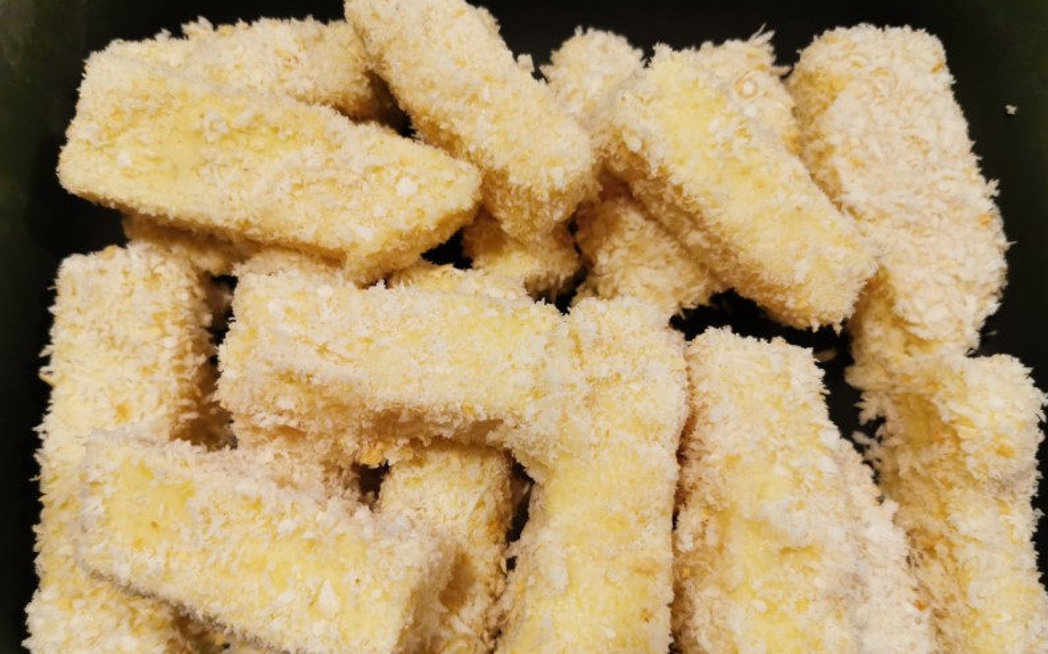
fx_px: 828
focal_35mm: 29
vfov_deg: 42.9
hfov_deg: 64.7
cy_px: 390
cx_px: 529
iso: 200
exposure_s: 1/50
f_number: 1.6
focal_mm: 5.56
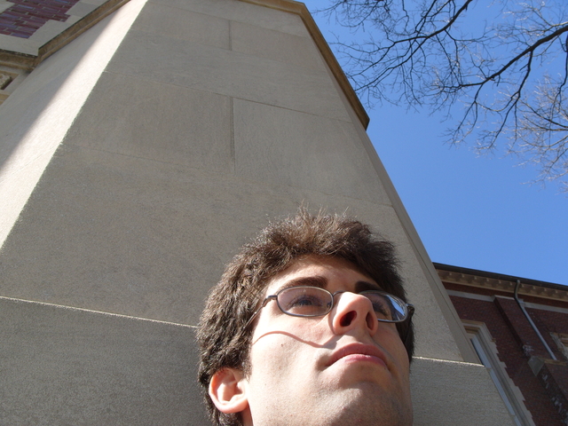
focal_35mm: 35
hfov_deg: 52.6
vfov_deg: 40.7
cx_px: 284
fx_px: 574
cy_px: 213
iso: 80
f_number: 5.7
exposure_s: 1/350
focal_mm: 7.8
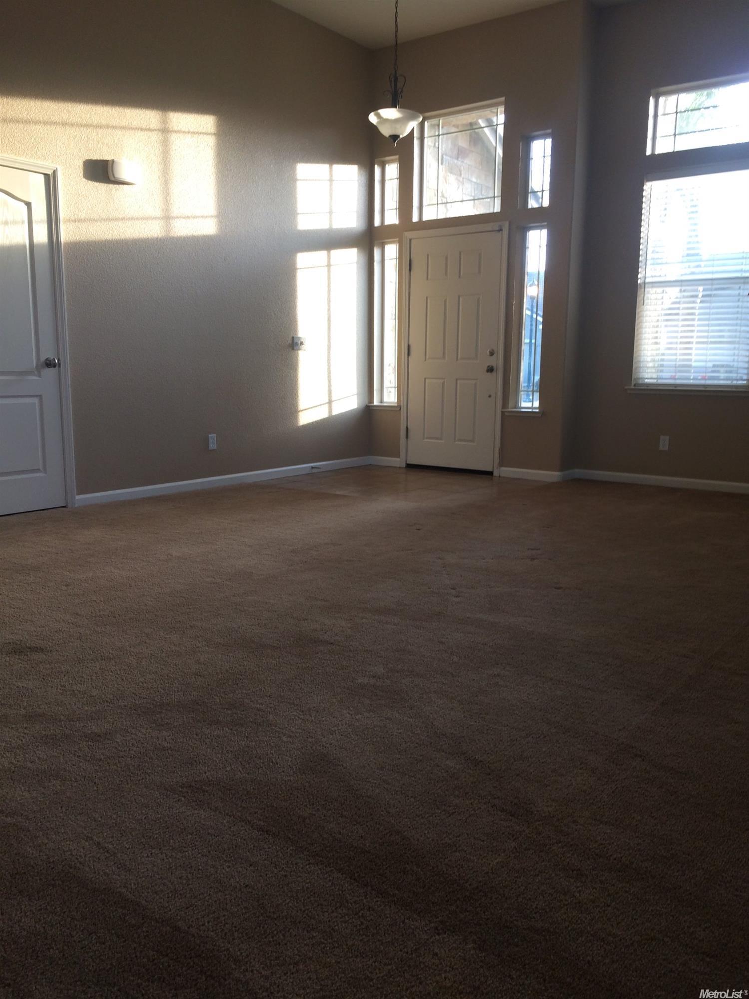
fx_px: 837
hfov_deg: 48.2
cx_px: 374
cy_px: 500
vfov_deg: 61.7
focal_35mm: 29
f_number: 2.2
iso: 40
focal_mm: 4.15
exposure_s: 1/40
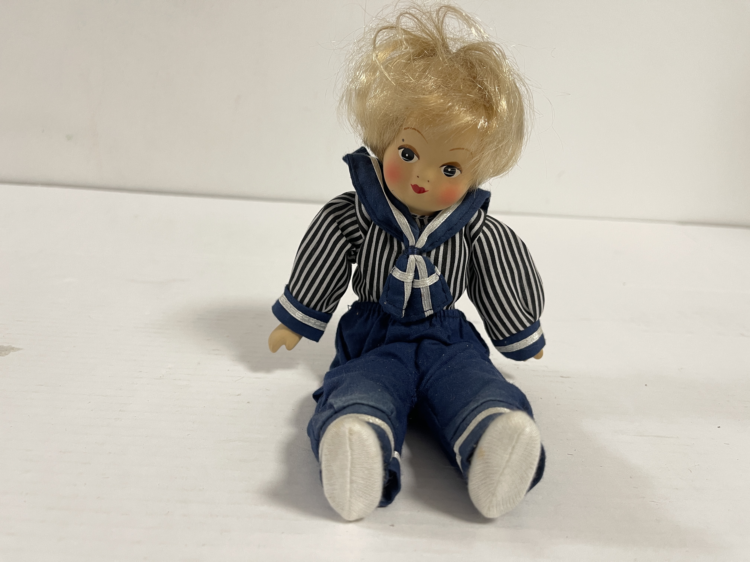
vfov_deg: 54.9
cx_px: 375
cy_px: 281
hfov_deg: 69.4
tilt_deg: -15.2
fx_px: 542
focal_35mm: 25
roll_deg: -4.8
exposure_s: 1/50
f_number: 1.6
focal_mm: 5.1
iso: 100
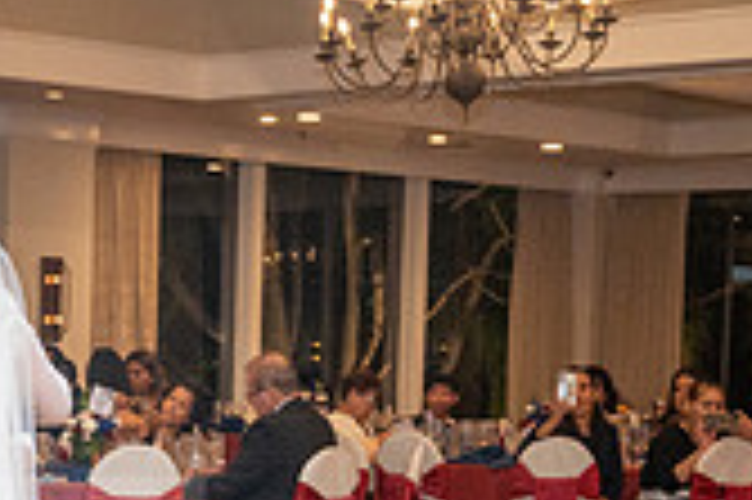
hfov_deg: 16.3
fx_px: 2504
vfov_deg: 11.2
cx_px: -176
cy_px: 581
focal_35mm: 120
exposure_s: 1/200
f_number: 4
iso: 2500
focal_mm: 34.5
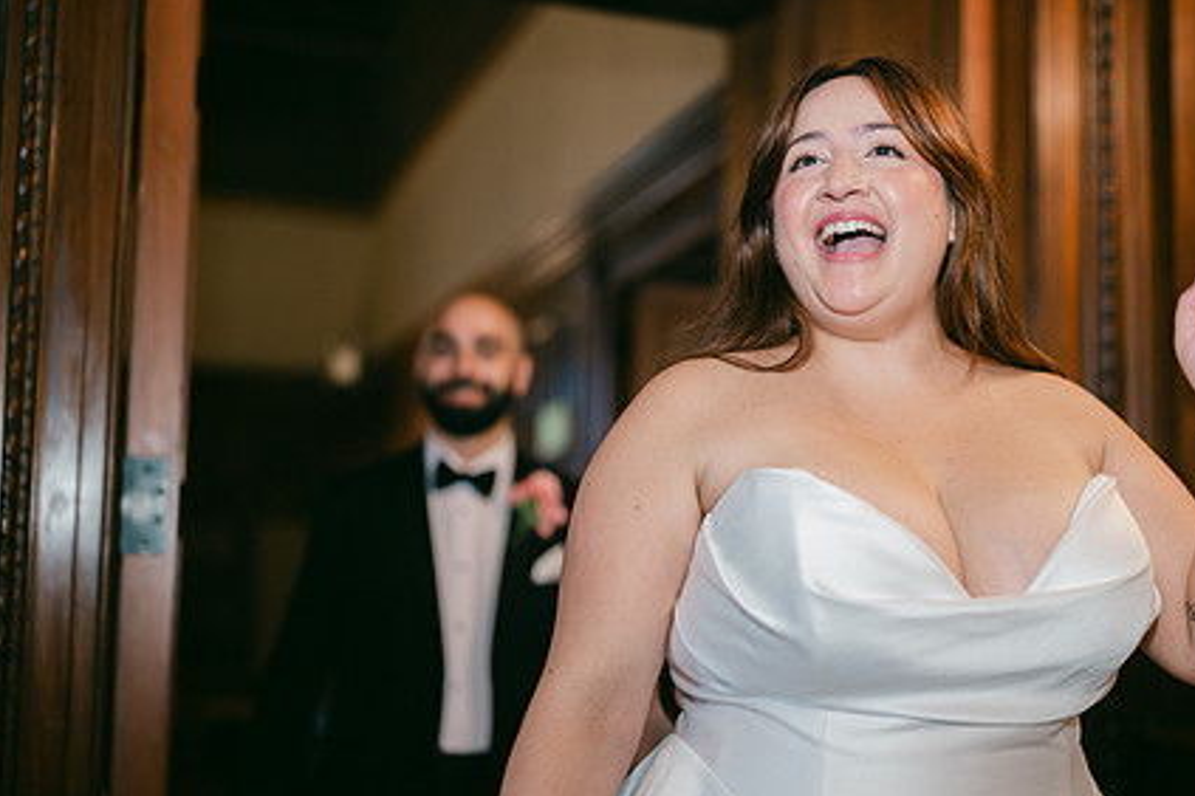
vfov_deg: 28.0
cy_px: 467
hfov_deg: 41.0
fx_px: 1593
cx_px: 703
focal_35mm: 48
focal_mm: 35
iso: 640
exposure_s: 1/125
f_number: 1.2
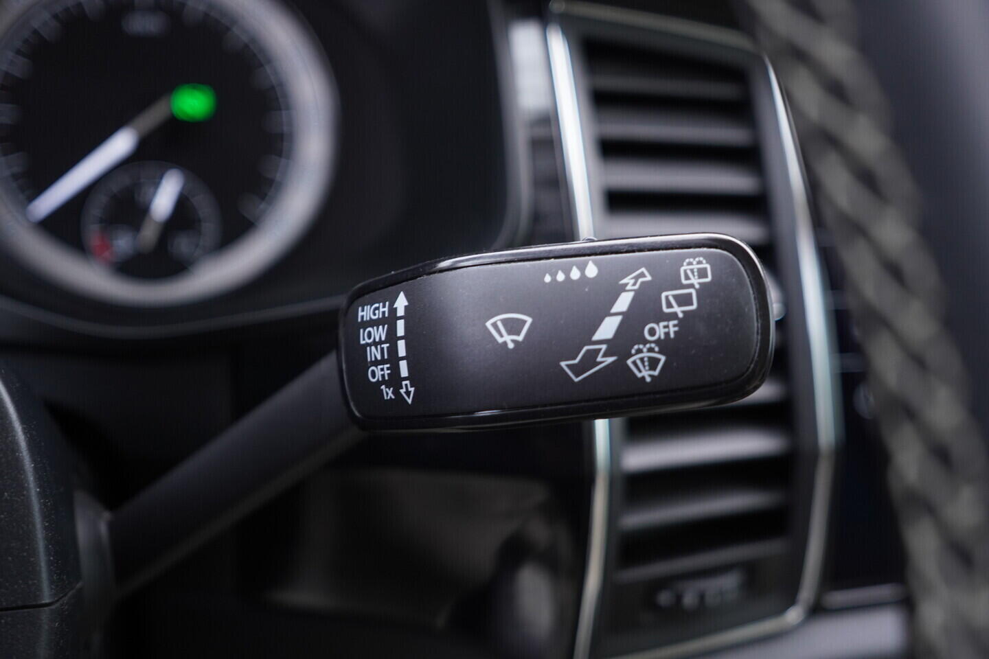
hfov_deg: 53.1
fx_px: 989
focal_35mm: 36
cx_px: 494
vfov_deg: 36.9
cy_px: 330
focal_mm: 24
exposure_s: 1/40
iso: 400
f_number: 2.8
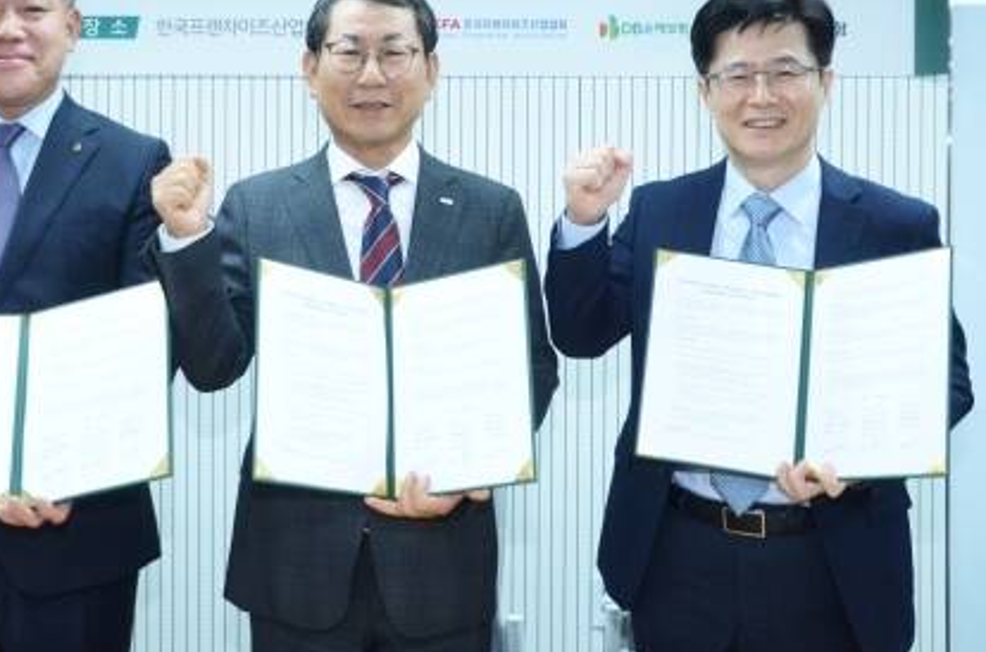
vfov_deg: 26.0
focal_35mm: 51
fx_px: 1394
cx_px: 386
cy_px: 157
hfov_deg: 38.8
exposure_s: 1/250
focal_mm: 22
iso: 1600
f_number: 3.5
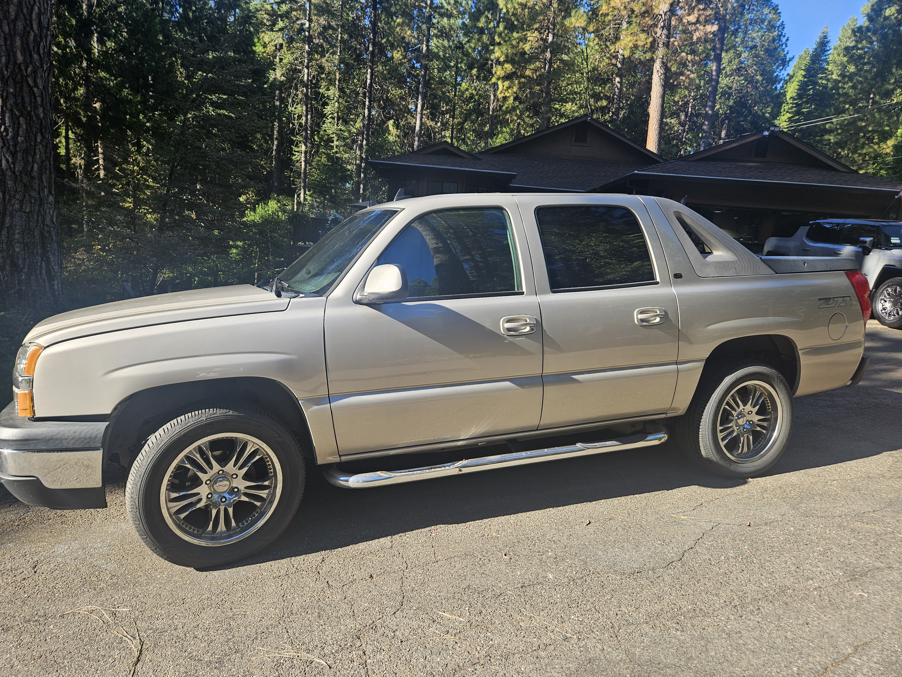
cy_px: 338
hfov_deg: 73.9
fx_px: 599
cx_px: 451
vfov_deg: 58.9
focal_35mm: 23
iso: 25
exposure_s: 1/304
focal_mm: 5.4
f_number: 1.8
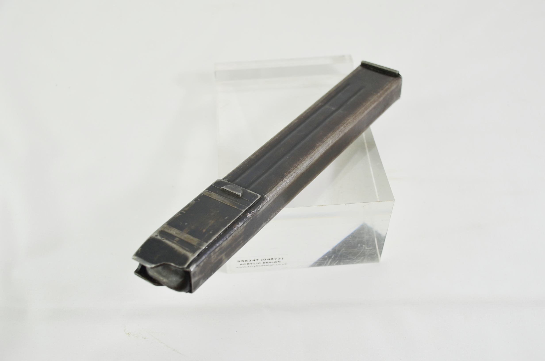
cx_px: 272
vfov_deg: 25.6
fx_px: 793
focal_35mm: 52
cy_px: 180
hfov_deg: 37.9
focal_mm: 35
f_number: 5.6
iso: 200
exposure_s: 1/125
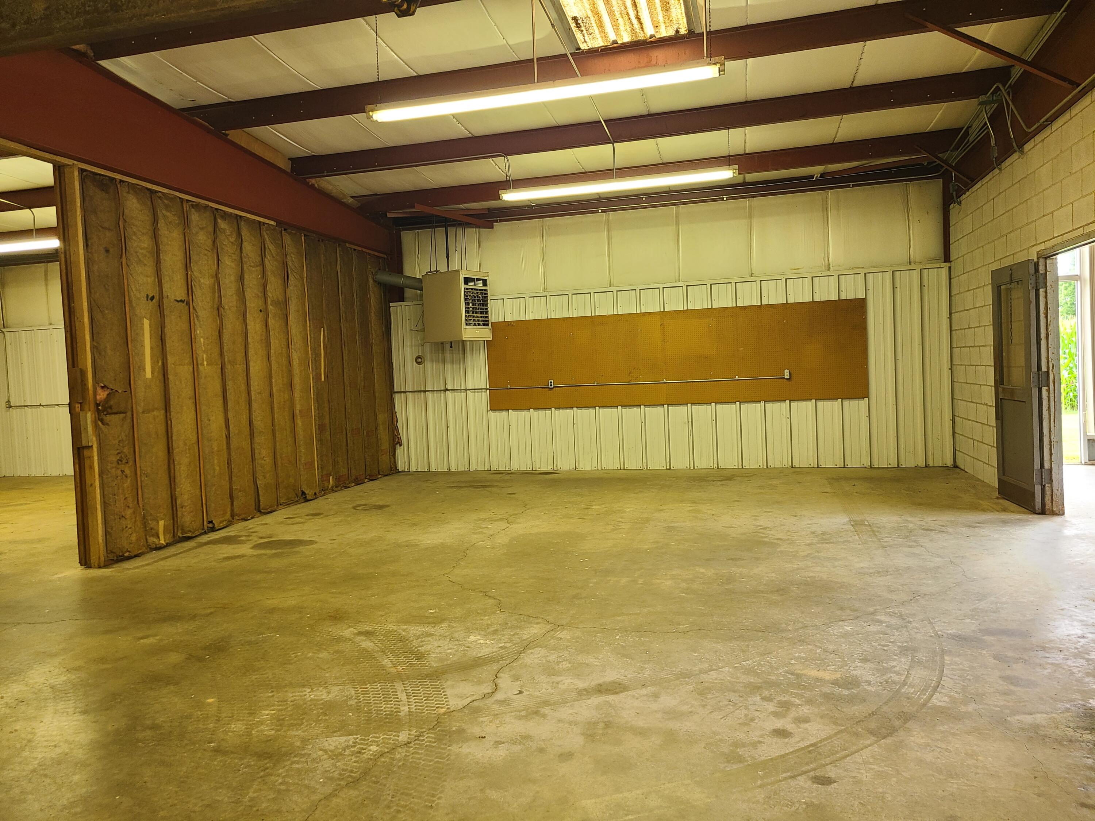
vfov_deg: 53.1
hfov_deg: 67.3
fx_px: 822
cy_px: 410
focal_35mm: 26
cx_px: 548
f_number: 1.8
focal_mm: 5.4
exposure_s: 1/60
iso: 160
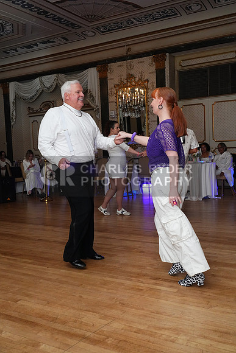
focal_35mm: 34
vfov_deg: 55.8
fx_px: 334
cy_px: 176
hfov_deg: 38.9
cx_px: 118
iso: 5000
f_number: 5.6
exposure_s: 1/200
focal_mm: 34
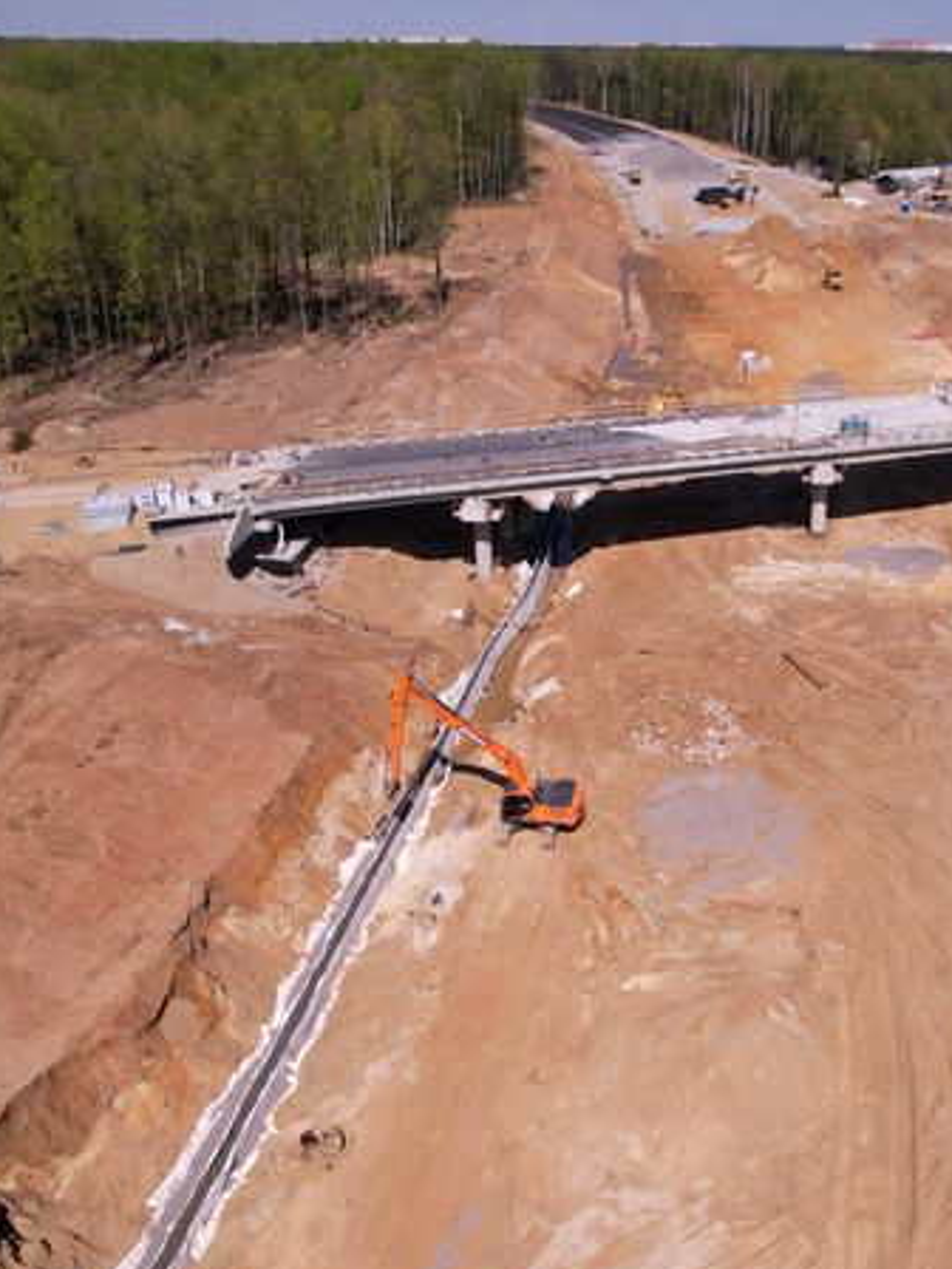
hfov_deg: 42.2
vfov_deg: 55.4
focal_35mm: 33
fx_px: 1210
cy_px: 634
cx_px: 656
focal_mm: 8.38
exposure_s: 1/90
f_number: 2.8
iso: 100
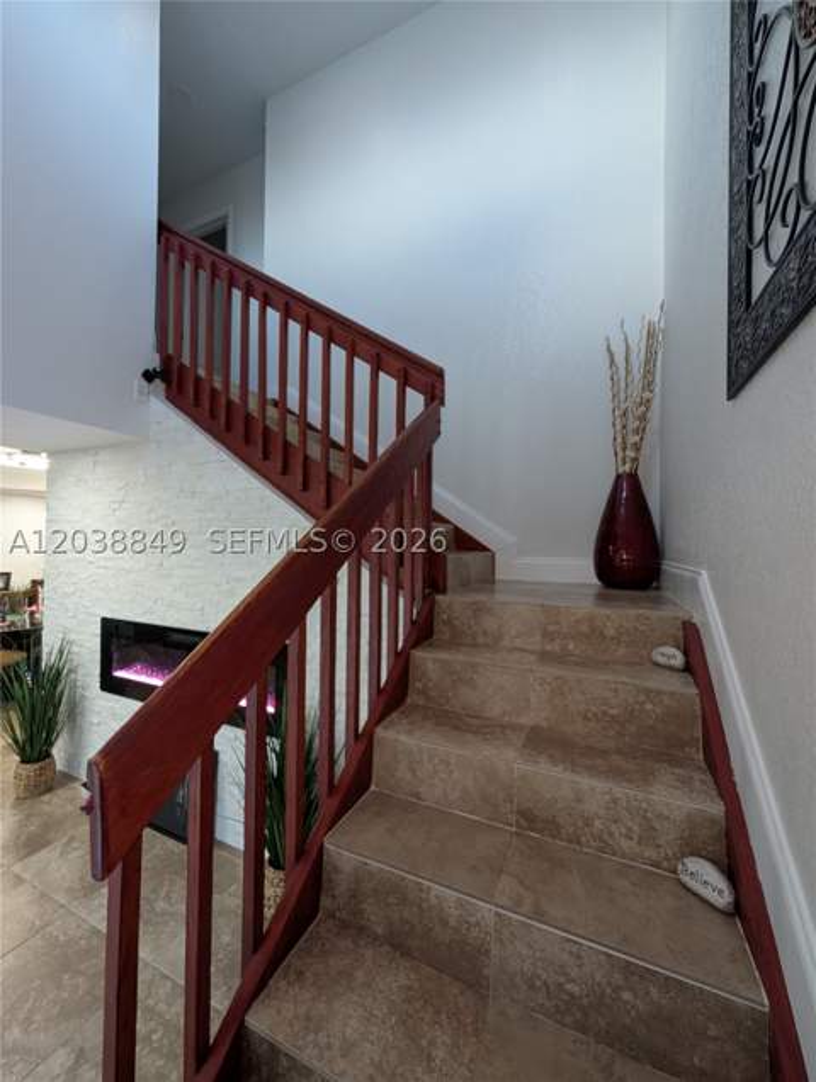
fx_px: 376
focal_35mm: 12
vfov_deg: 110.4
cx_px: 408
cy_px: 541
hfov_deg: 94.7
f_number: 1.7
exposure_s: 1/60
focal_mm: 2.02
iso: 232
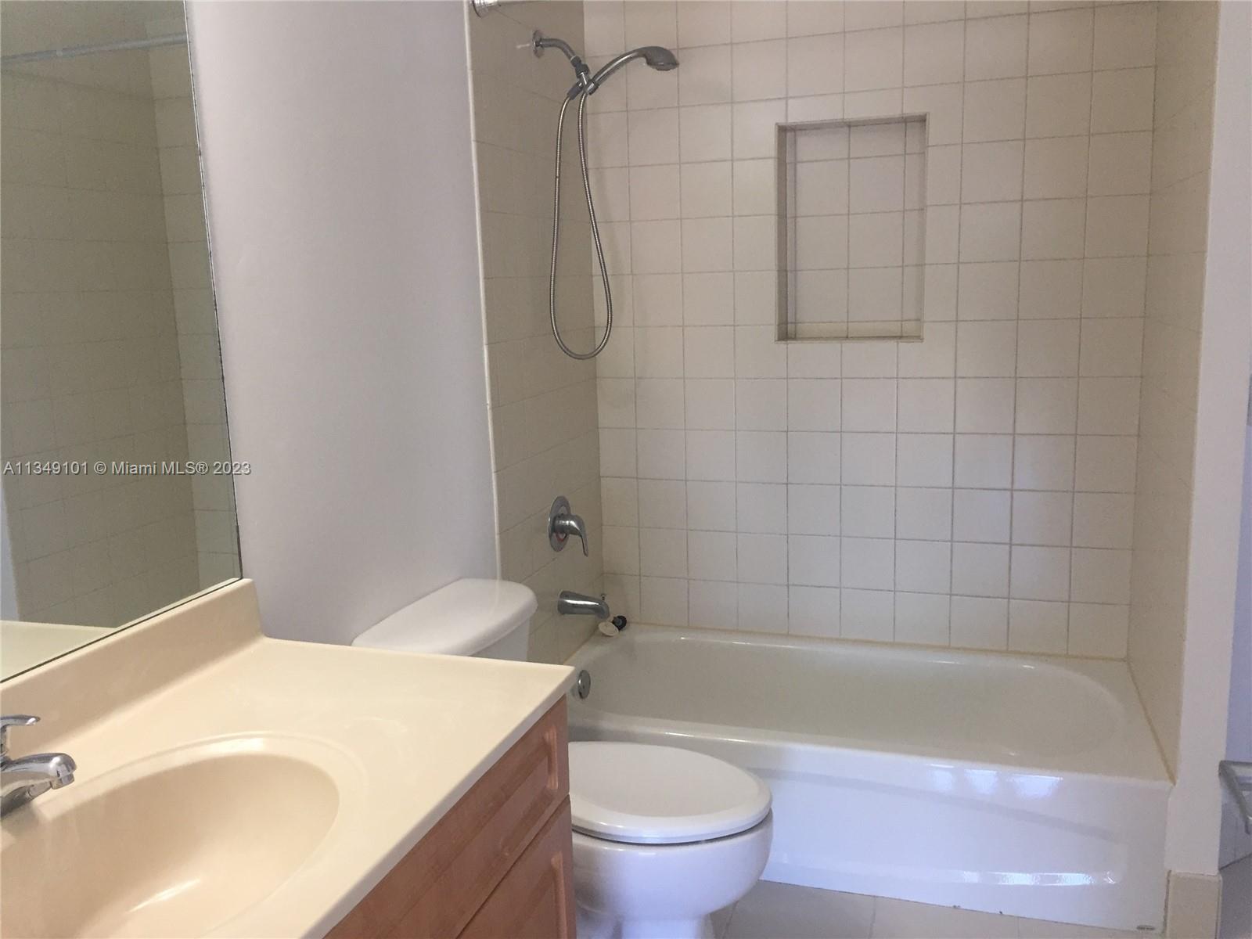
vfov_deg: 48.2
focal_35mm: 29
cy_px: 470
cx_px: 626
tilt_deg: -9.7
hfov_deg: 61.7
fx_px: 1049
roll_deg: +1.1
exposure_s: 1/30
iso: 40
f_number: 2.2
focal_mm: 4.15
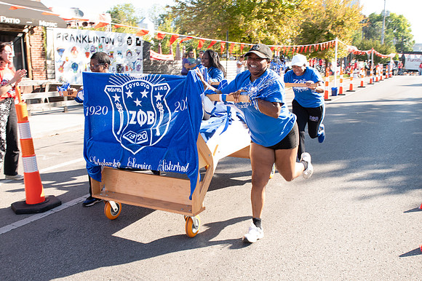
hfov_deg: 56.5
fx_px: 393
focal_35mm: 34
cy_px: 163
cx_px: 219
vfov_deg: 39.3
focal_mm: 24
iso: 500
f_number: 7.1
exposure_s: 1/200
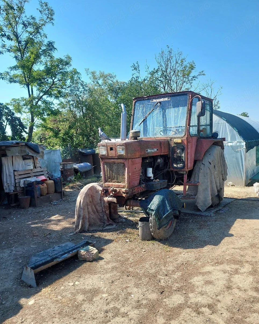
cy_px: 174
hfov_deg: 53.2
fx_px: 259
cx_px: 130
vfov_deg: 64.0
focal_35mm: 27
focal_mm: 5.23
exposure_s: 1/769
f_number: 1.8
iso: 40
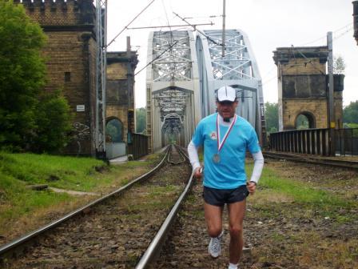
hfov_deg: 18.5
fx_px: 1096
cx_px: 179
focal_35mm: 106
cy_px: 134
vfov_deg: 14.0
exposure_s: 1/180
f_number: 4.9
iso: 80
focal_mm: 17.4
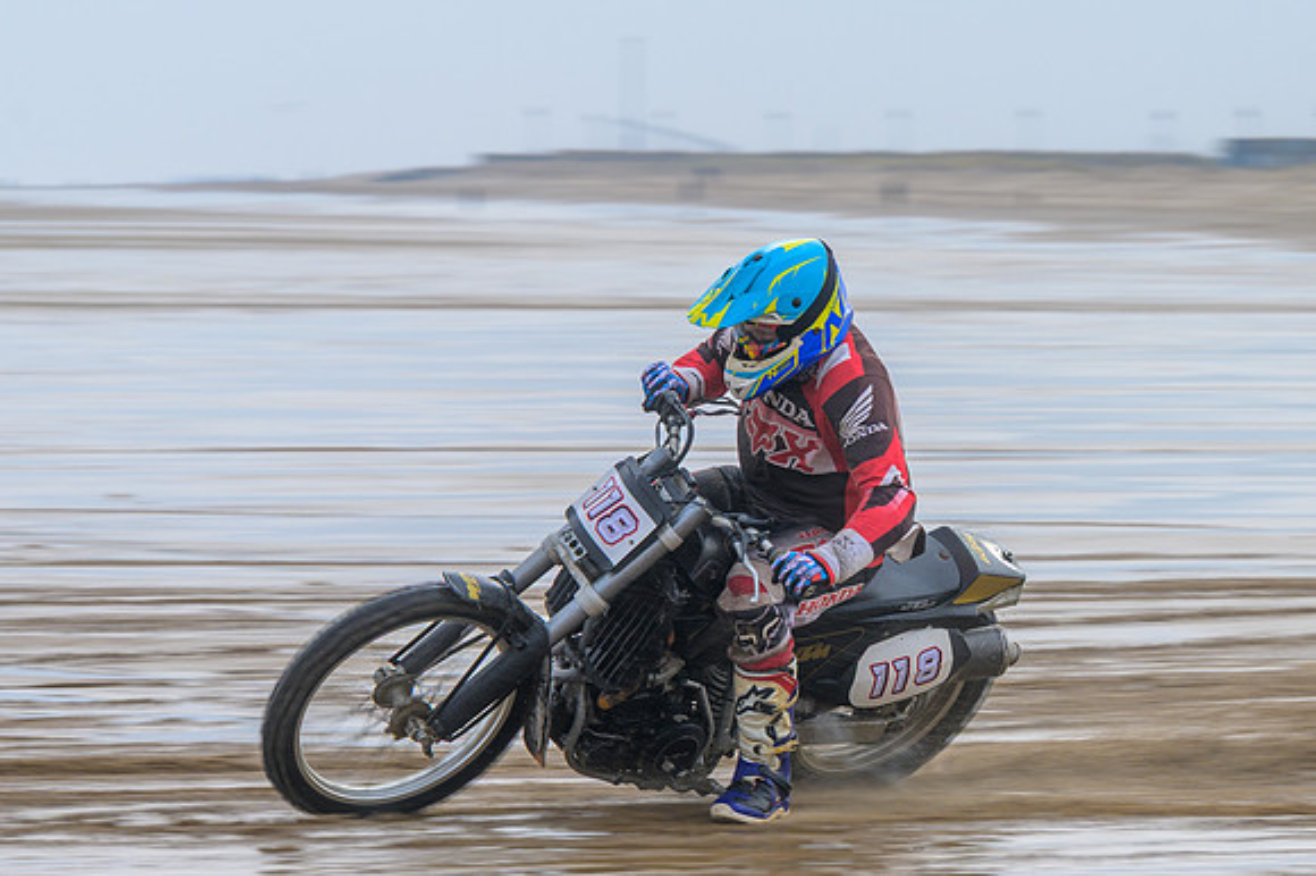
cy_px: 426
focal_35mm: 221
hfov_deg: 9.3
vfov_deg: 6.2
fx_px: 8089
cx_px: 654
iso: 90
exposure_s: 1/200
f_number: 8
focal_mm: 120
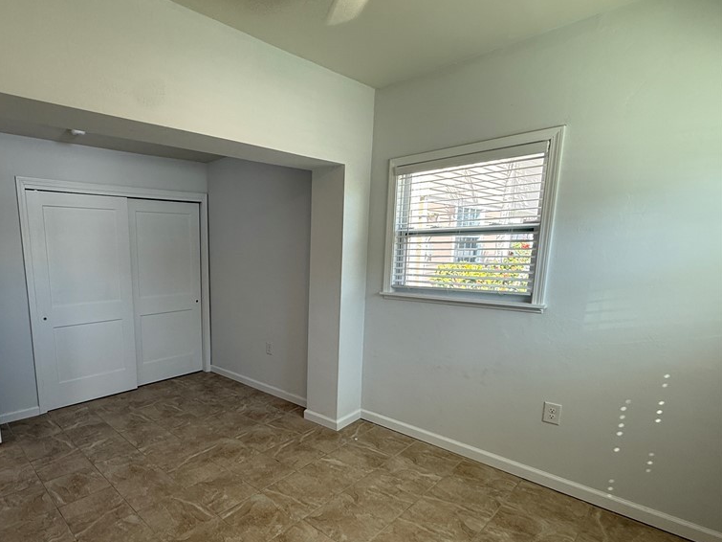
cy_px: 319
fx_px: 396
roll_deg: +0.8
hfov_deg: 81.6
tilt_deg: -8.5
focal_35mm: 19
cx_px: 235
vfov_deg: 68.1
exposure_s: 1/120
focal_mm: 2.22
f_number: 2.2
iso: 80
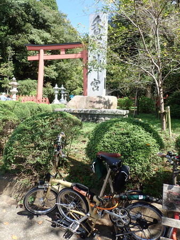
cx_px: 90
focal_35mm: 25
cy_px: 120
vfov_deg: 69.4
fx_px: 173
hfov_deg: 54.9
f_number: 2.8
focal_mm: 4.5
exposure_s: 1/400
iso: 100
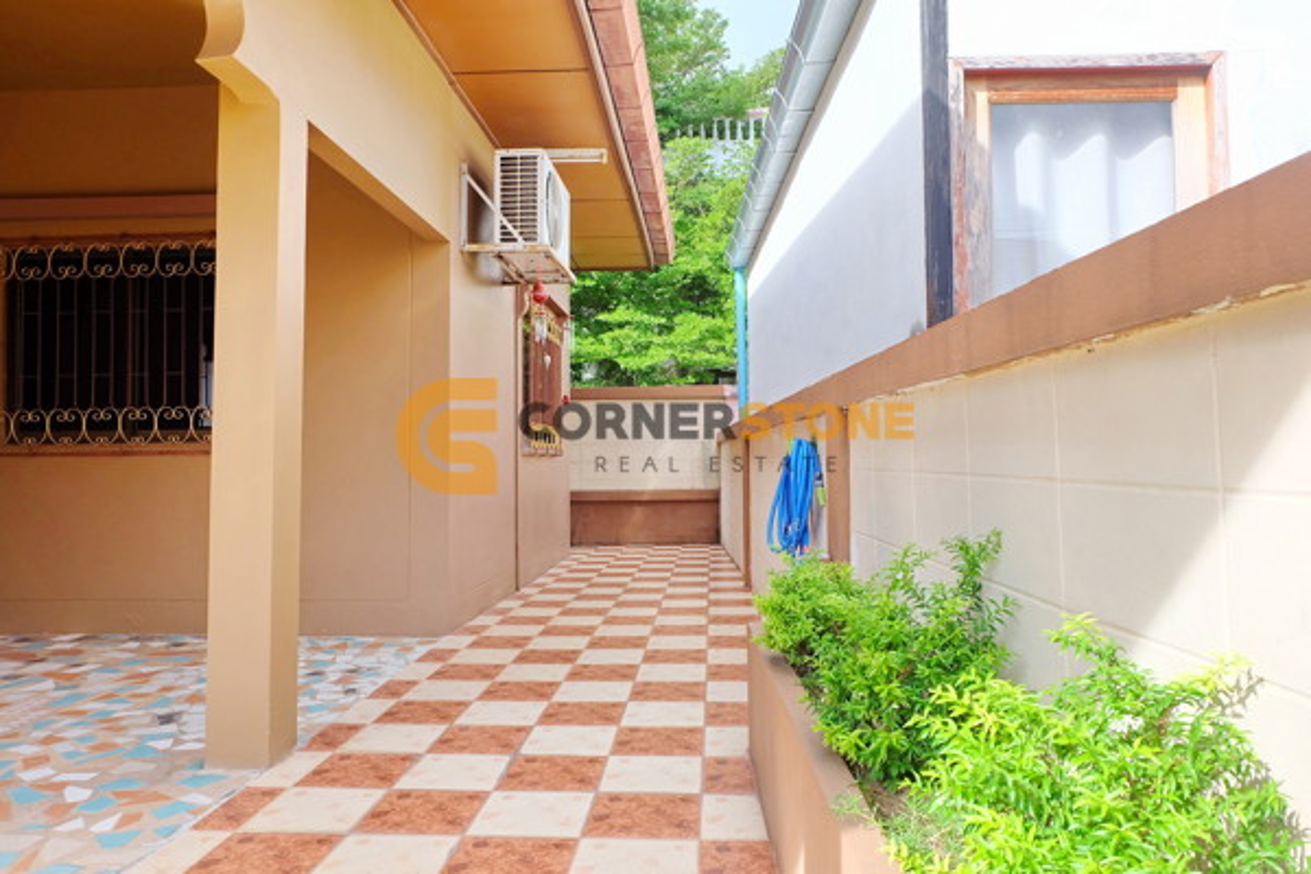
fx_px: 874
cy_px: 437
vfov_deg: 53.1
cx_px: 656
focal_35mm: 24
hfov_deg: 73.7
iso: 400
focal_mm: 16
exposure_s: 1/160
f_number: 8
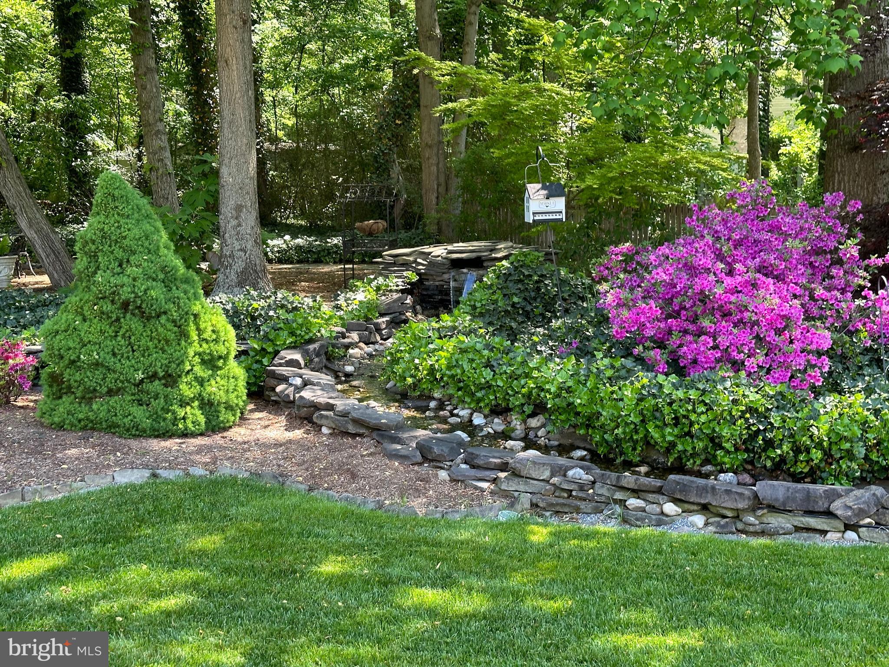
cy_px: 334
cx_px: 444
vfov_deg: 30.3
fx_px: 1233
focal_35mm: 48
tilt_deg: -9.0
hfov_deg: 39.7
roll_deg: +1.6
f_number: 1.78
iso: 50
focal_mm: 6.86
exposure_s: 1/122
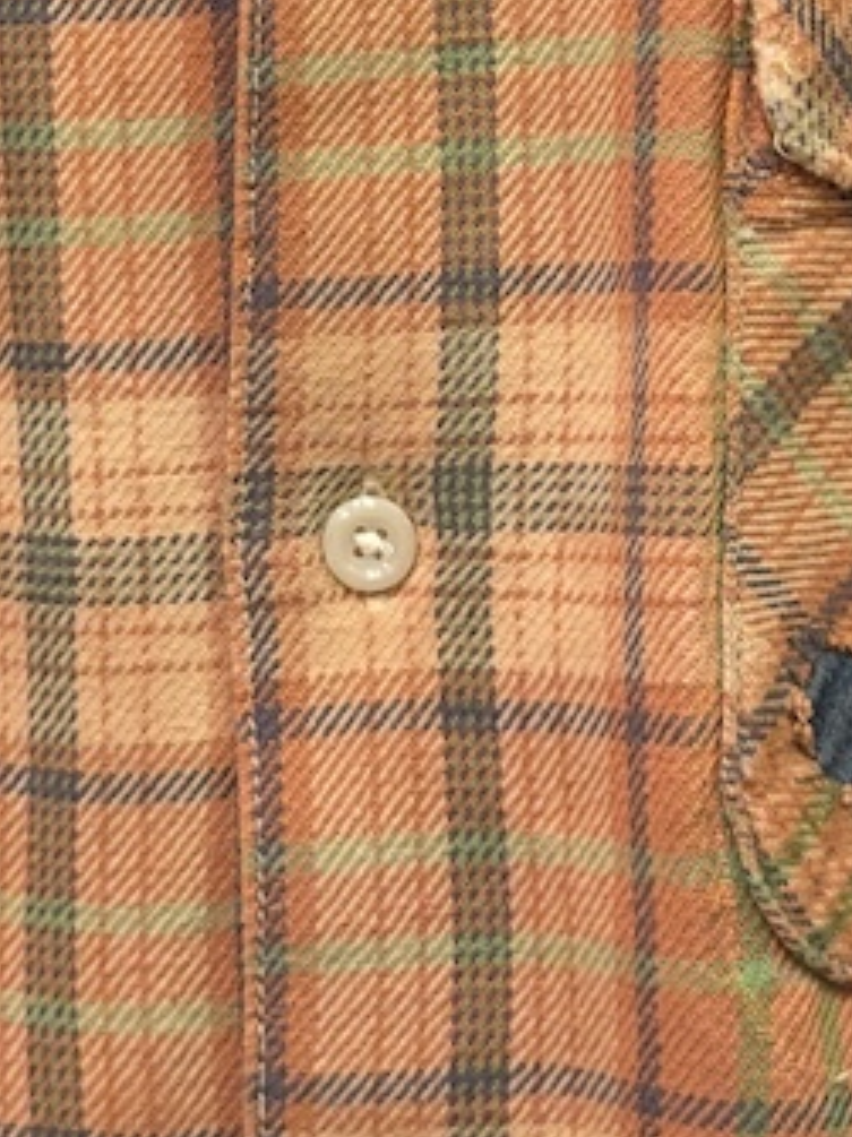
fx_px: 5024
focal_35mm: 153
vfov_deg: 12.3
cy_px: -541
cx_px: 390
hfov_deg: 9.7
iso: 500
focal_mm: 6.76
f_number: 1.78
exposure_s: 1/40
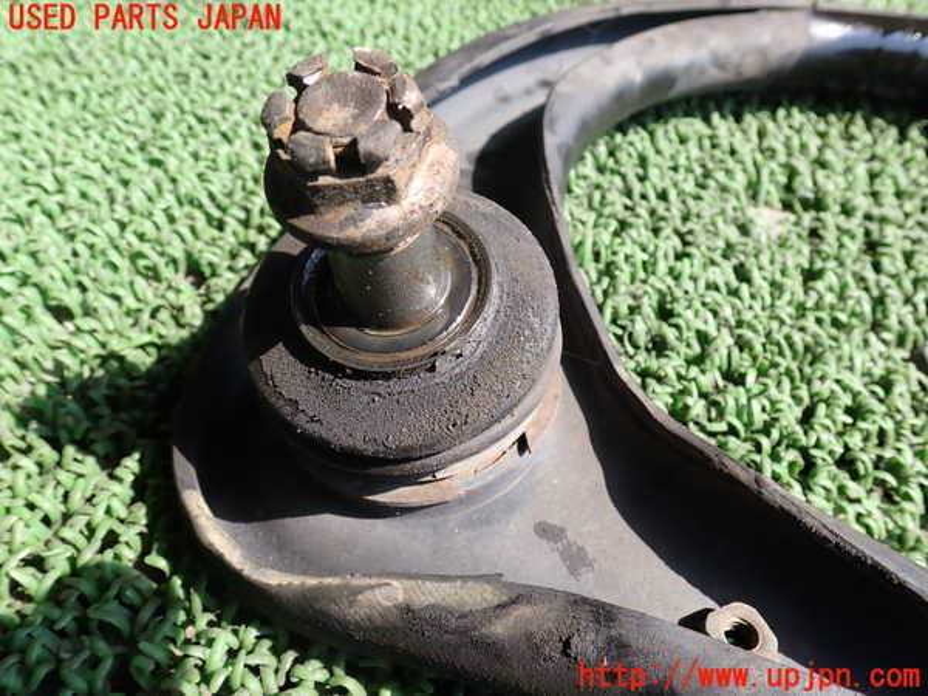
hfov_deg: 60.0
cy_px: 348
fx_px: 804
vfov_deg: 46.8
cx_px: 464
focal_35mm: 30
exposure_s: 1/250
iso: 100
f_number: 3.2
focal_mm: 5.4
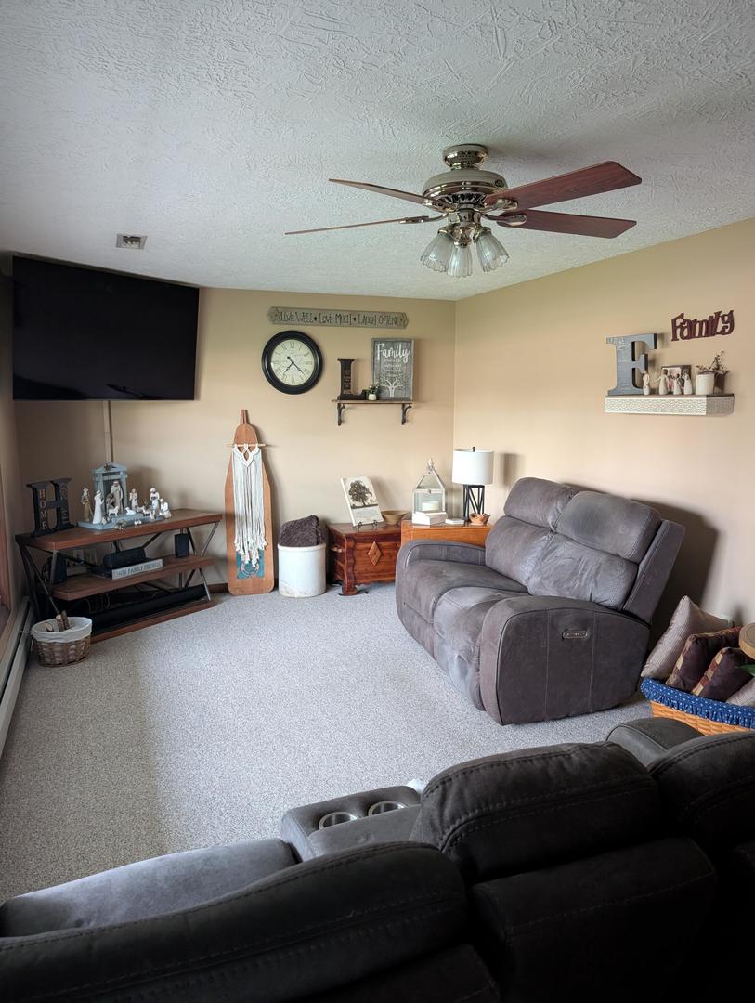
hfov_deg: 56.9
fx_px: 696
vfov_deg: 71.5
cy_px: 502
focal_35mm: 24
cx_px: 378
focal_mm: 6.9
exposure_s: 1/23.9
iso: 564
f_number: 1.68
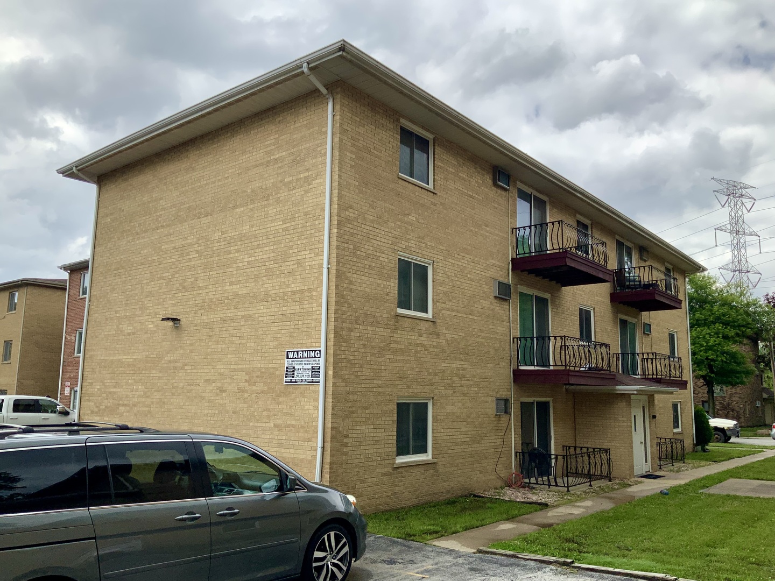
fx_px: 649
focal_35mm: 29
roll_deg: -1.7
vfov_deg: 48.2
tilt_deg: +8.7
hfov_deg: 61.7
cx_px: 388
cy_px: 290
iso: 16
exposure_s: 1/1786
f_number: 1.8
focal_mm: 3
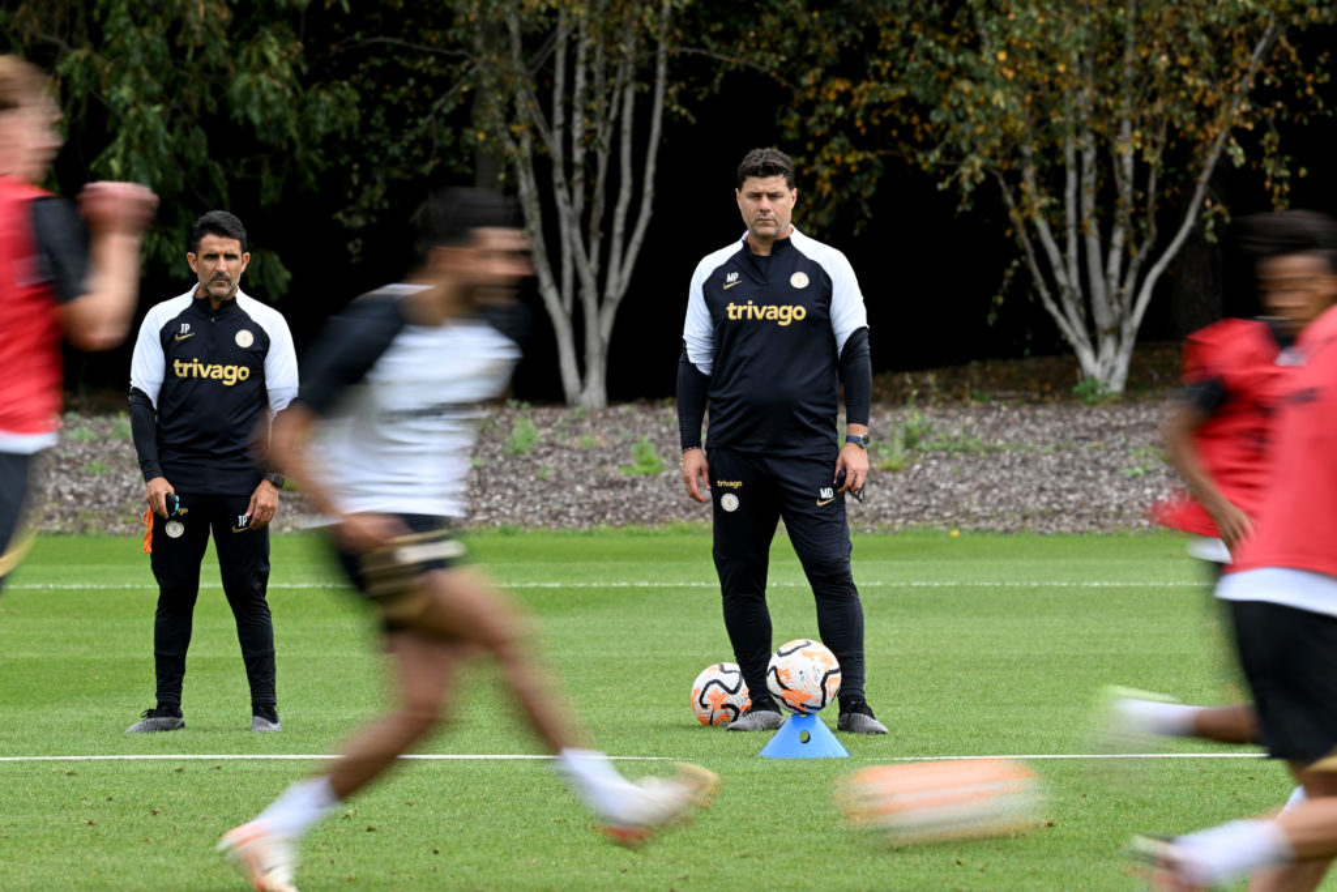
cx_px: 668
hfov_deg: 5.2
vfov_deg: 3.4
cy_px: 446
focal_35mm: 400
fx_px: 14857
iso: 100
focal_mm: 400
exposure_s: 1/50
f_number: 13
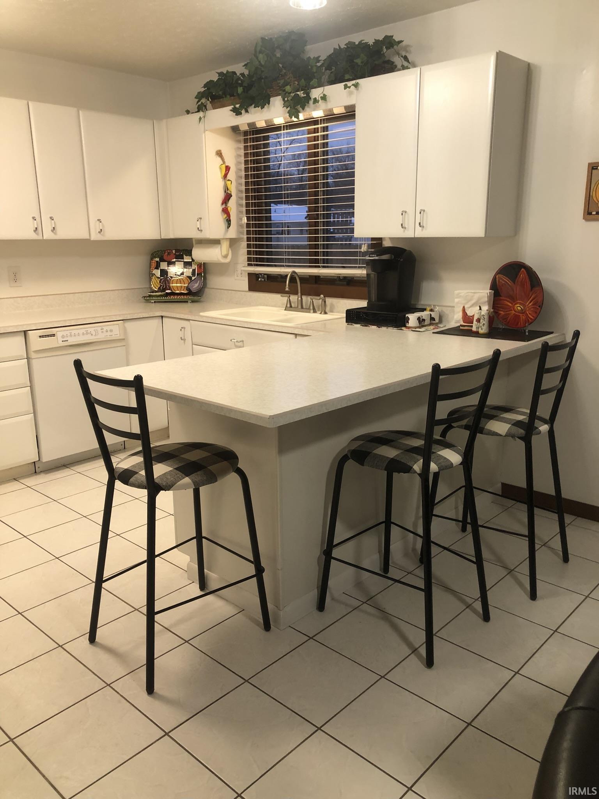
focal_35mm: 28
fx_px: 646
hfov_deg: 49.7
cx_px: 300
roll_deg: +0.6
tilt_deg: -15.6
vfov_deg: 63.4
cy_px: 400
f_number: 1.8
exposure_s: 1/24
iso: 40
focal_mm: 3.99
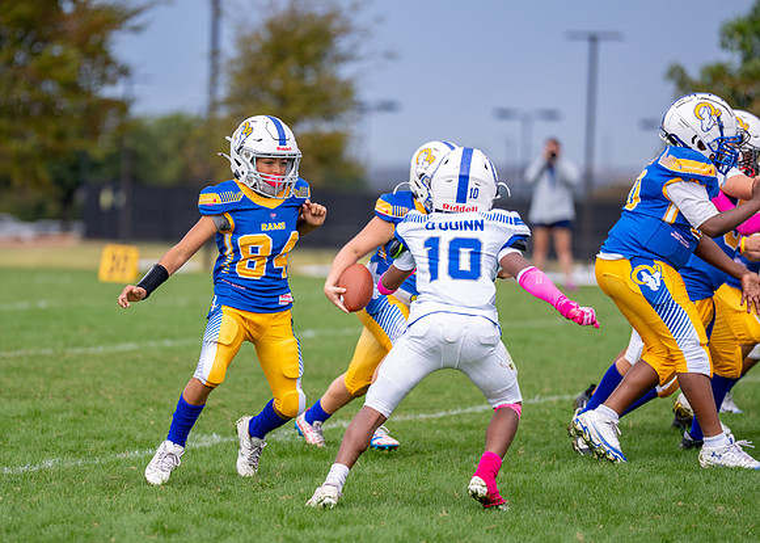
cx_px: 297
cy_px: 297
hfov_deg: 8.2
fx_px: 5304
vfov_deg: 5.9
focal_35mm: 246
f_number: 2.8
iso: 250
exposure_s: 1/2000
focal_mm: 200
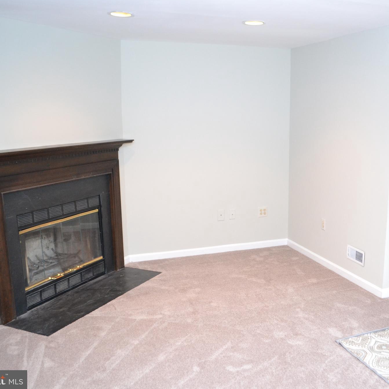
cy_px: 194
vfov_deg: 47.2
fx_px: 445
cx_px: 260
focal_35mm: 35
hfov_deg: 46.5
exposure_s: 1/60
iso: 1800
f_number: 3.5
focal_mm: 18
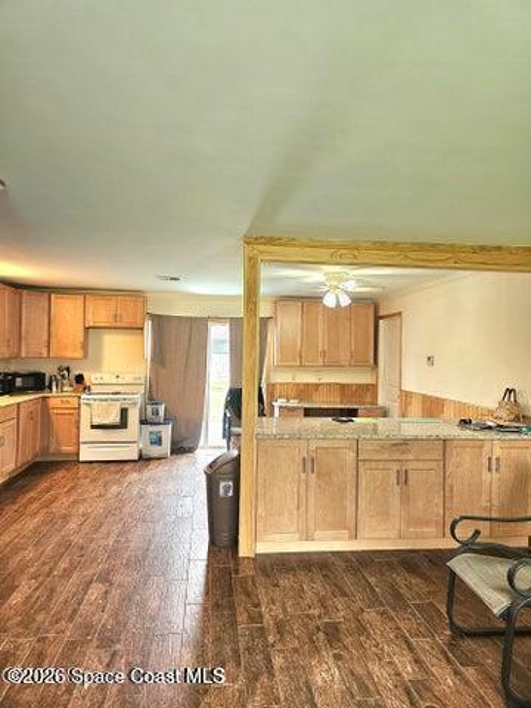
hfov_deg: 58.9
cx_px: 266
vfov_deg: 73.9
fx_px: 470
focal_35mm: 23
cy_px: 354
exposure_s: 1/120
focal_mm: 6.3
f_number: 1.7
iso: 250
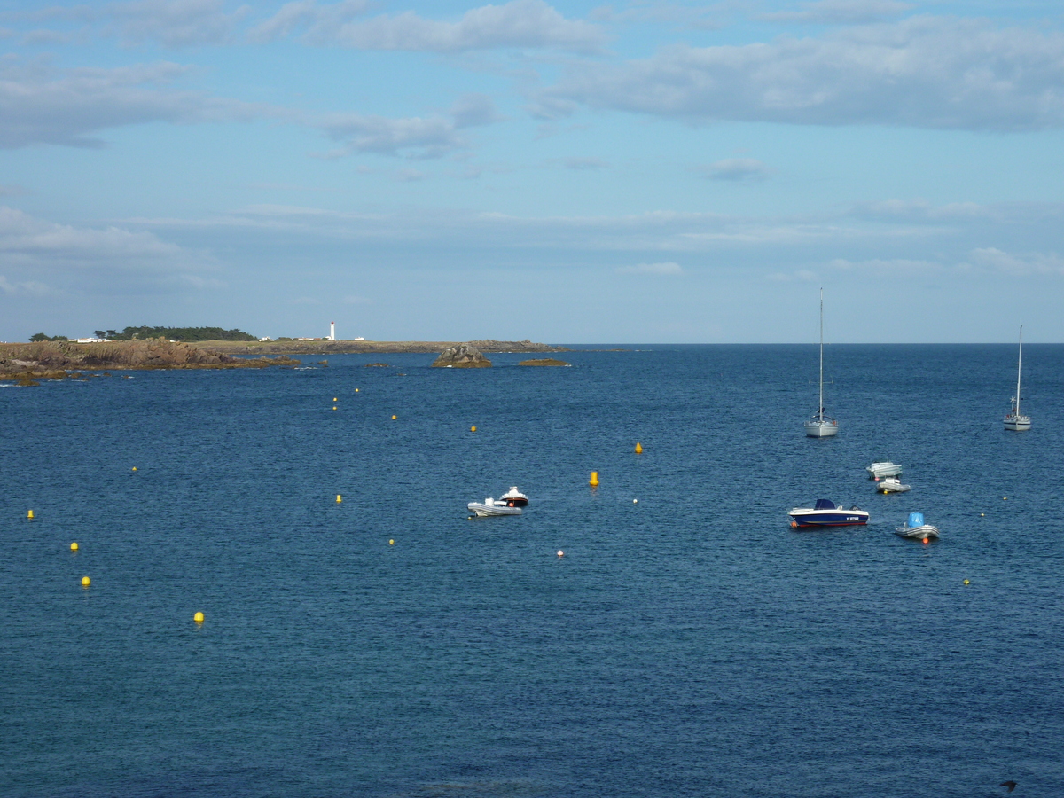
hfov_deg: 25.0
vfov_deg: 18.9
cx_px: 532
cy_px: 399
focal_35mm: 78
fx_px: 2398
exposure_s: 1/500
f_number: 5.6
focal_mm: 12.8
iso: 80
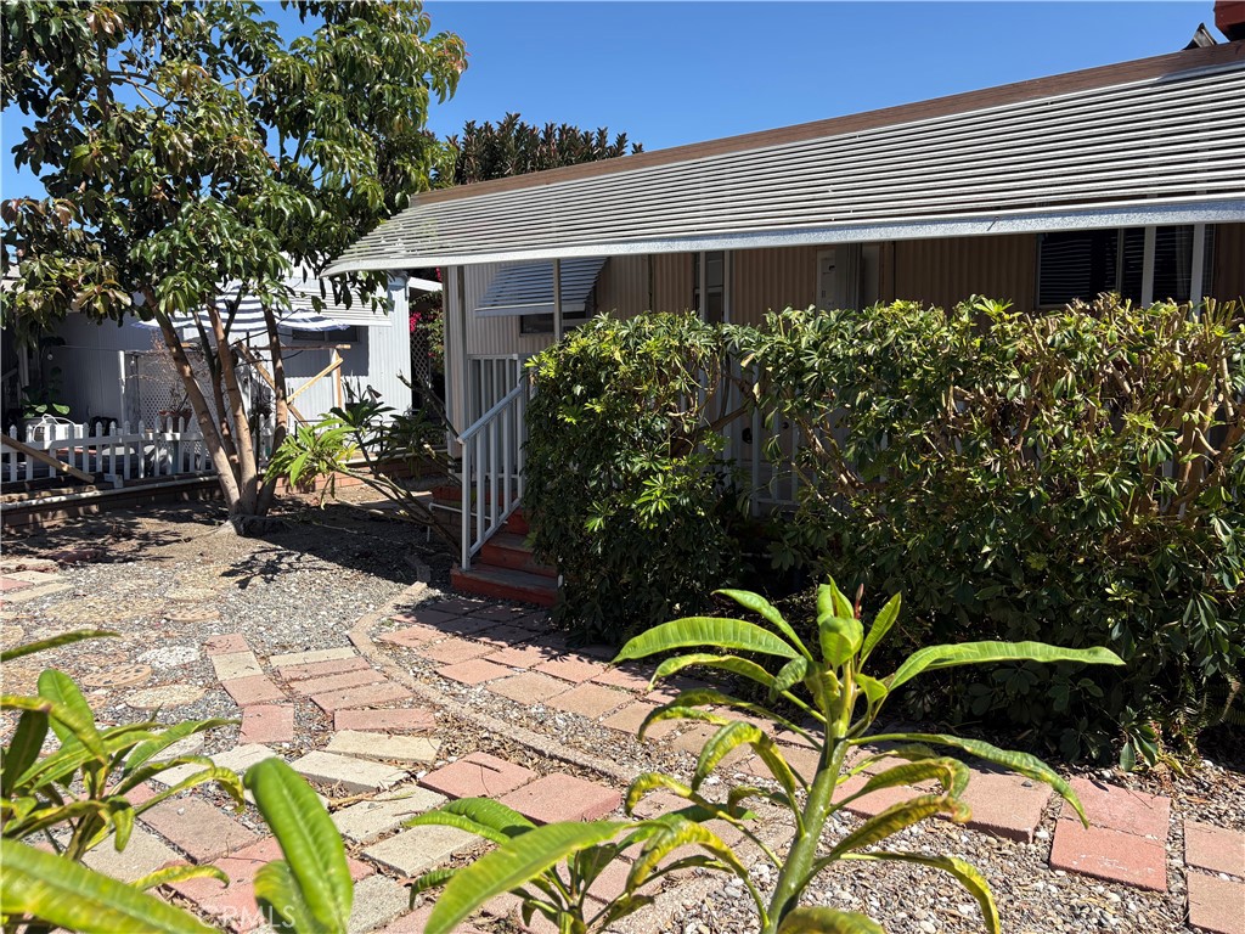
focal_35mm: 26
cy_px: 467
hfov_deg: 67.3
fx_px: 935
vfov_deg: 53.1
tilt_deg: -5.6
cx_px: 622
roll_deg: +0.8
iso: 50
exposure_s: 1/2364
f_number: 1.6
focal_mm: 5.96
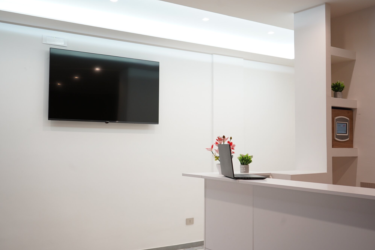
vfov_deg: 34.2
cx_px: 183
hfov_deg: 49.6
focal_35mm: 39
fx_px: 406
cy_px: 123
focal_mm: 38
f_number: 5.6
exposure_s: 1/60
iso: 800
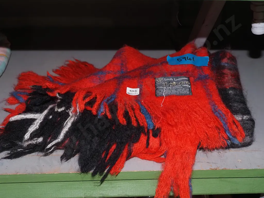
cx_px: 132
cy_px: 99
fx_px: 351
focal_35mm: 46
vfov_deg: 31.5
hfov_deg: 41.2
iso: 2000
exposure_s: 1/60
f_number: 5.6
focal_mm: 23
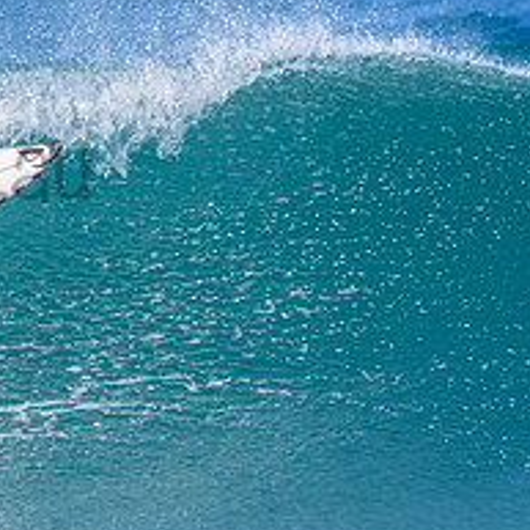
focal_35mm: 1915
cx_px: -200
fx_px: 33172
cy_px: 136
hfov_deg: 0.9
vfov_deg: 0.9
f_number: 5.6
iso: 400
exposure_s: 1/2000
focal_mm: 500
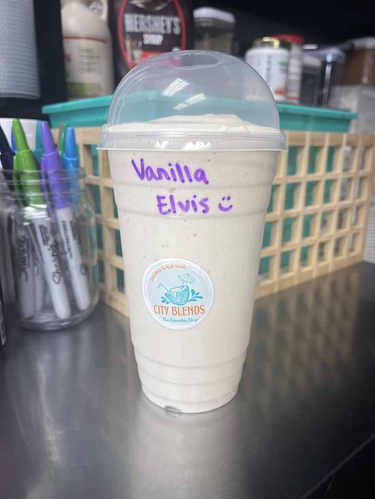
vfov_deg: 69.4
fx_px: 361
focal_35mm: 25
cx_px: 188
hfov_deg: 54.9
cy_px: 250
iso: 100
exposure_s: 1/120
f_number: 1.6
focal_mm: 5.1
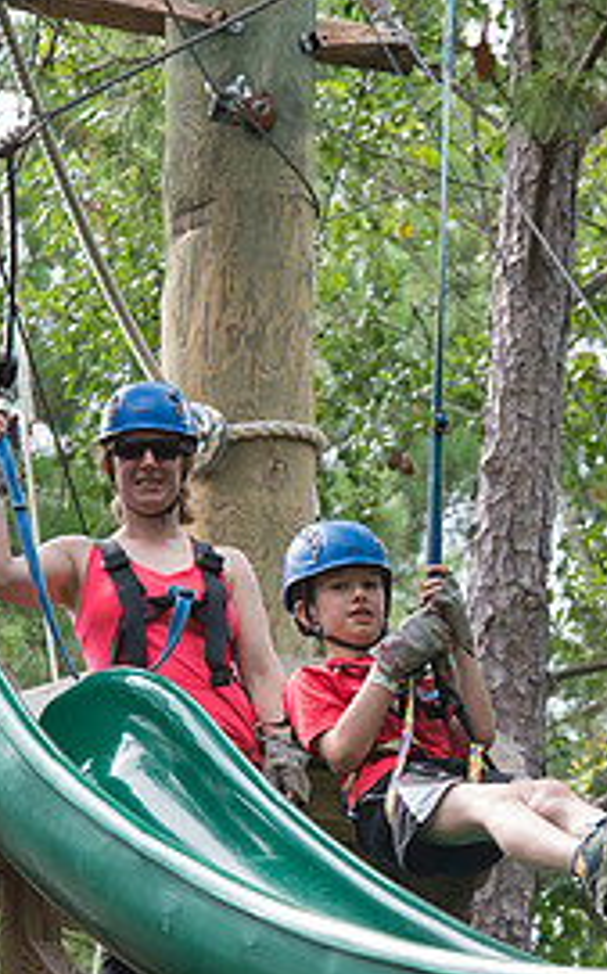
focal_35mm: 349
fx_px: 9252
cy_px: 652
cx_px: 514
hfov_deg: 3.8
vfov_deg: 6.0
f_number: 9
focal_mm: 160
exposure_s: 1/1250
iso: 2000
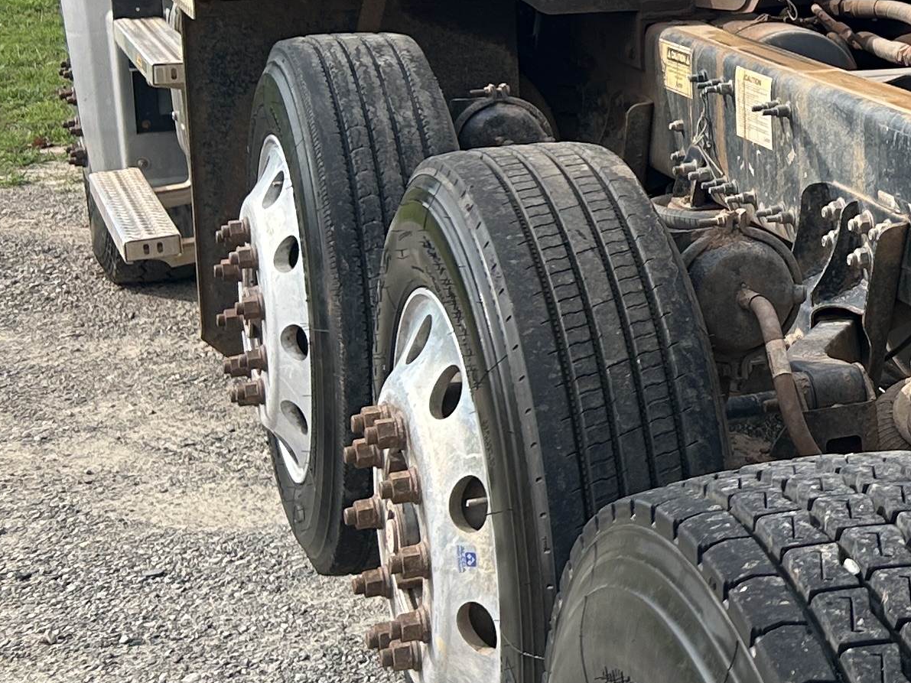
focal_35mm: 88
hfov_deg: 19.7
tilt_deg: -10.4
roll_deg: +0.3
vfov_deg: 16.5
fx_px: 2316
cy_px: 40
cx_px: 1316
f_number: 1.5
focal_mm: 5.7
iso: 50
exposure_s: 1/2008
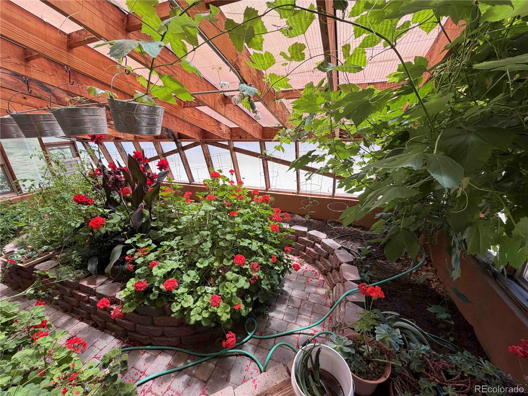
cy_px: 198
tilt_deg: -19.4
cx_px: 264
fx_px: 214
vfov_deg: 85.7
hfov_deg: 102.1
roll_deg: +2.3
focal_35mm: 14
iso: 40
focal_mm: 2.22
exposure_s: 1/168
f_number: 2.2
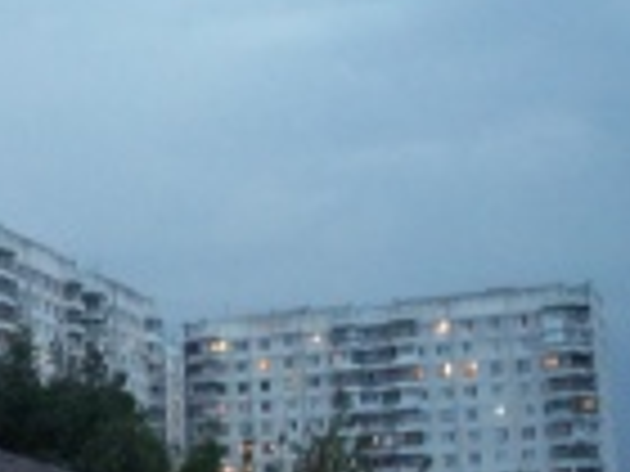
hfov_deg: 20.6
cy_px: 312
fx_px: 1638
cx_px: -94
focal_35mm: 90
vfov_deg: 16.4
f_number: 3.1
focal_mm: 6.5
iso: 320
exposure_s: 1/8
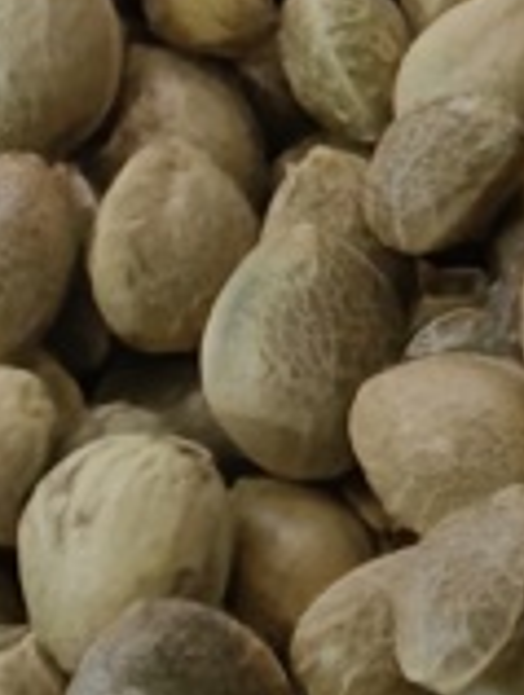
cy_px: 332
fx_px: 3663
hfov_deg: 7.1
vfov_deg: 10.8
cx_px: 1669
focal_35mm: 182
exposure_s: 1/50
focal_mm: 1.76
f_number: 2.2
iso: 200
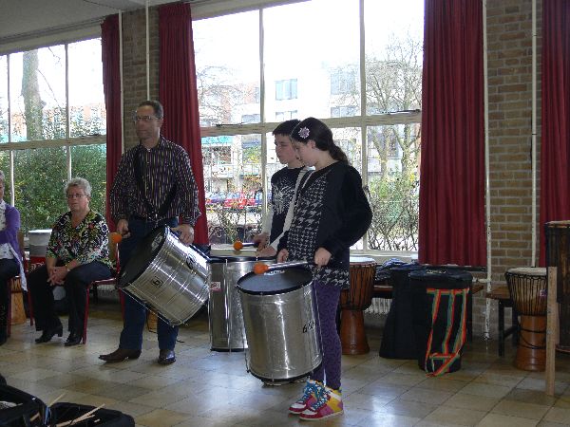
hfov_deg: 43.9
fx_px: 708
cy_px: 214
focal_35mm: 43
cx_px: 285
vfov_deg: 33.6
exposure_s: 1/30
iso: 80
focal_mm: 9.2
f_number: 3.2
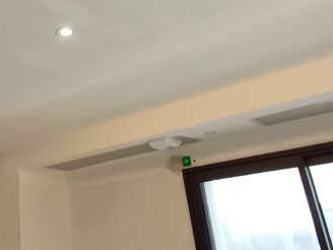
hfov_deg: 35.8
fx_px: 481
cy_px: 28
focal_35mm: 50
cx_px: 31
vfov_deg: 28.1
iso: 64
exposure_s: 1/100
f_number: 2.2
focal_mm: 1.64
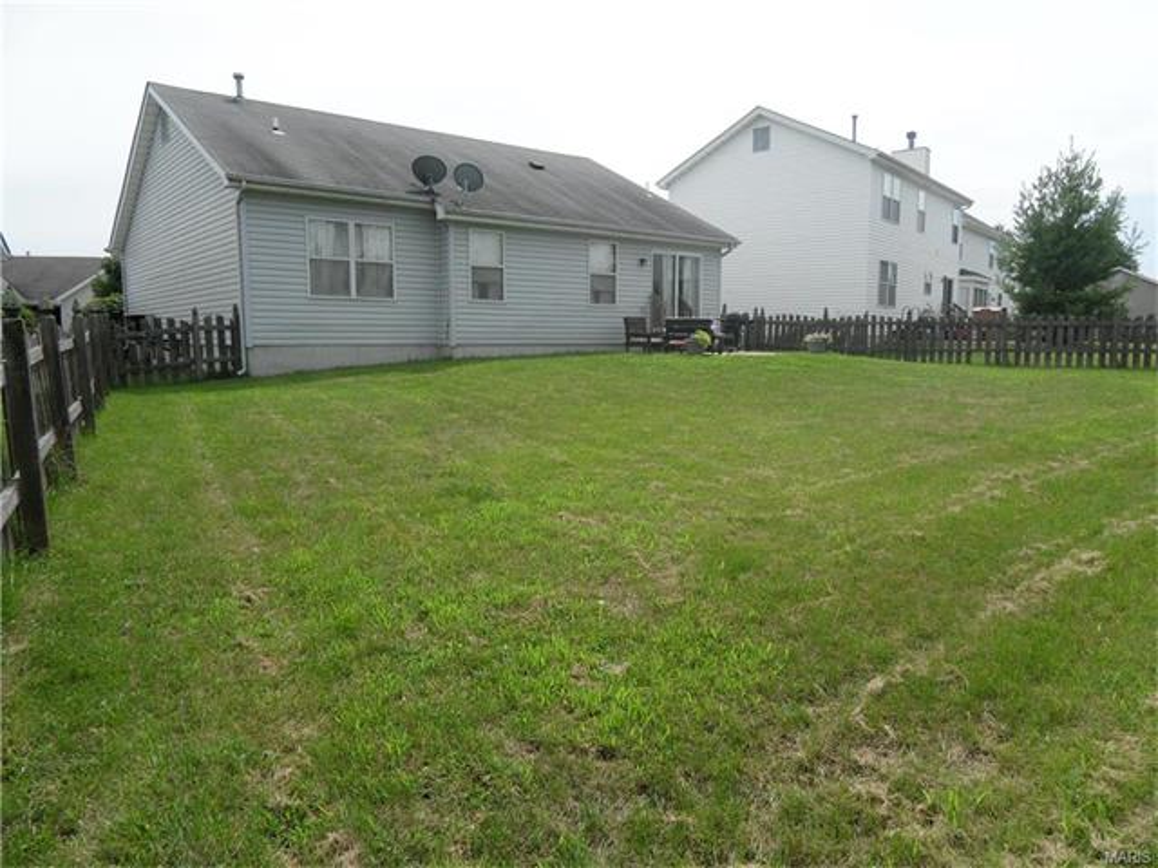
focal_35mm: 24
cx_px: 579
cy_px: 434
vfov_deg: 56.8
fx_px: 803
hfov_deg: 71.6
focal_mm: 4.3
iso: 80
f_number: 4
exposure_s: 1/750
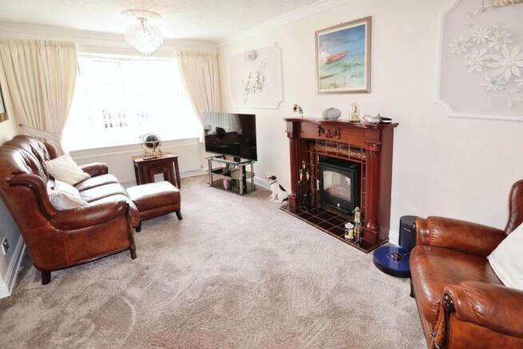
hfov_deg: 95.0
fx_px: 240
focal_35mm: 16
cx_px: 262
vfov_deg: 72.1
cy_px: 174
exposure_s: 1/60
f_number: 4
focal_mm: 11
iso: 400
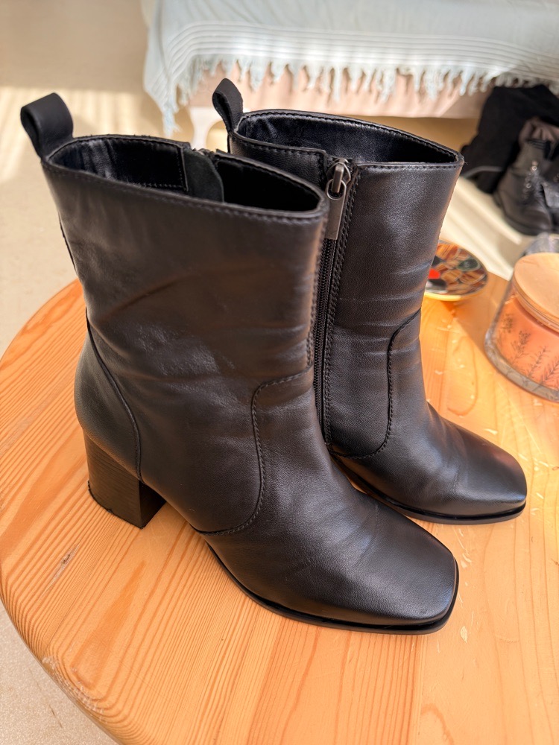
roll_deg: -9.1
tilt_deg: -41.5
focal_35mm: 24
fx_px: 517
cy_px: 372
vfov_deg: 71.6
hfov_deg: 56.8
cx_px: 280
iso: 125
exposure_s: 1/121
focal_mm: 6.76
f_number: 1.78
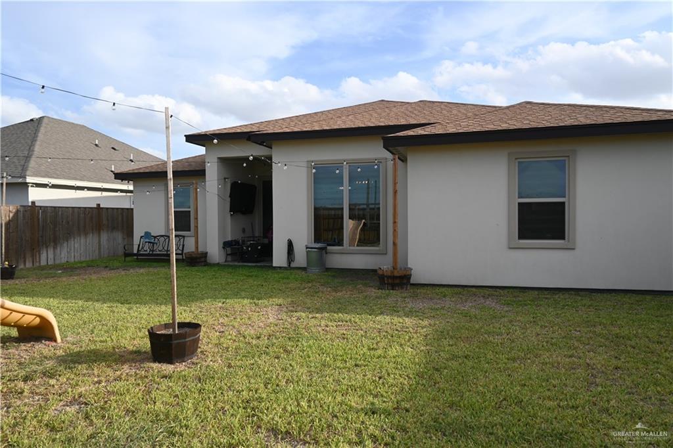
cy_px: 224
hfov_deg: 73.8
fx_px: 448
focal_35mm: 24
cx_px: 336
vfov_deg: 53.1
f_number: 5.6
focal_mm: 16
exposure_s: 1/250
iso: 100
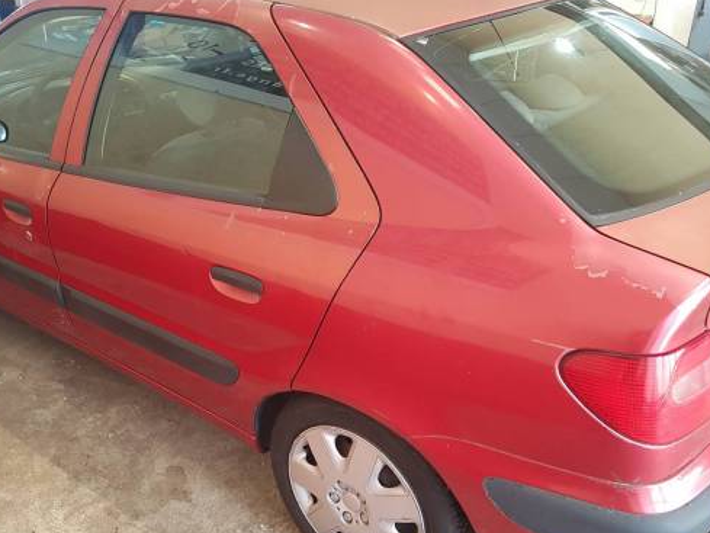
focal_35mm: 34
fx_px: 698
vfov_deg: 41.8
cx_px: 285
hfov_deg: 53.6
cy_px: 290
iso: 160
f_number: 1.7
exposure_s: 1/33
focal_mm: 4.2
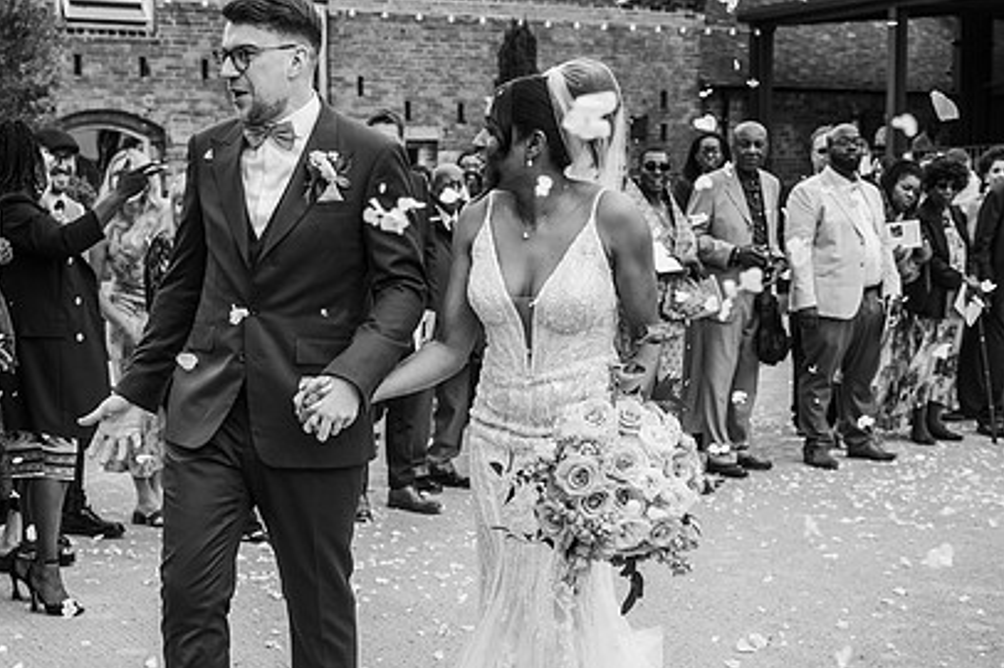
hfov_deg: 33.3
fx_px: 1672
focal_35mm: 60
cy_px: 371
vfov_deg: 22.6
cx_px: 406
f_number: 5
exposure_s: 1/1000
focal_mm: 42
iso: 280
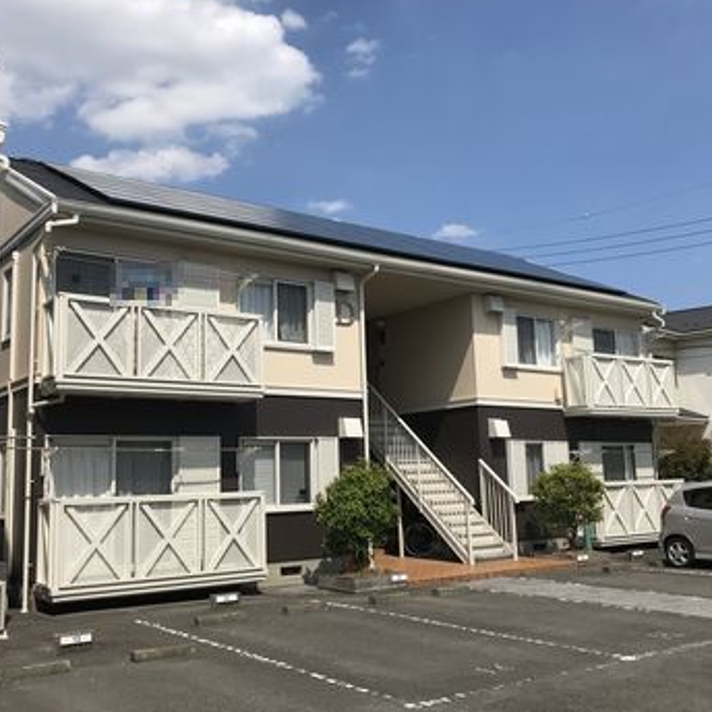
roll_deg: +1.2
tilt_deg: +8.8
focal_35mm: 36
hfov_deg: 46.0
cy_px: 369
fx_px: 838
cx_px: 358
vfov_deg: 46.0
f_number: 1.8
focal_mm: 3.99
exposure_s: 1/4000
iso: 20
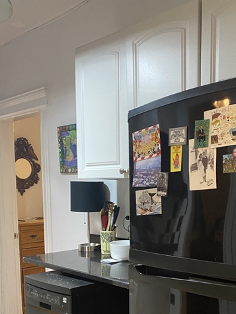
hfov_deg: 34.2
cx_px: 153
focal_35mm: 42
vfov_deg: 43.0
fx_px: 381
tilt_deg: -5.9
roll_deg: -1.3
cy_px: 243
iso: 500
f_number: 1.8
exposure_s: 1/30
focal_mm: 4.25
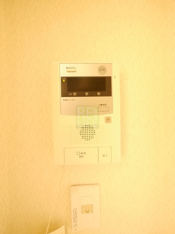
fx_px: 94
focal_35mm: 14
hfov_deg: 85.7
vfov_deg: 102.1
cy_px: 117
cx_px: 88
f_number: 5
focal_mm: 7
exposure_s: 1/30
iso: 3200
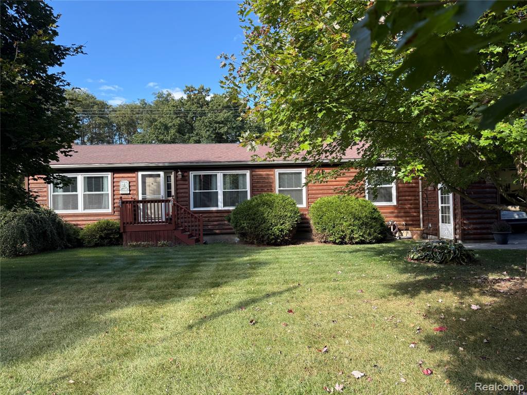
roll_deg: +1.0
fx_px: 365
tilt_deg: +2.3
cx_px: 264
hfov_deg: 71.6
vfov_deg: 56.8
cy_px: 198
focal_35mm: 24
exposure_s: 1/1075
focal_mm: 6.76
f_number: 1.78
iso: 100
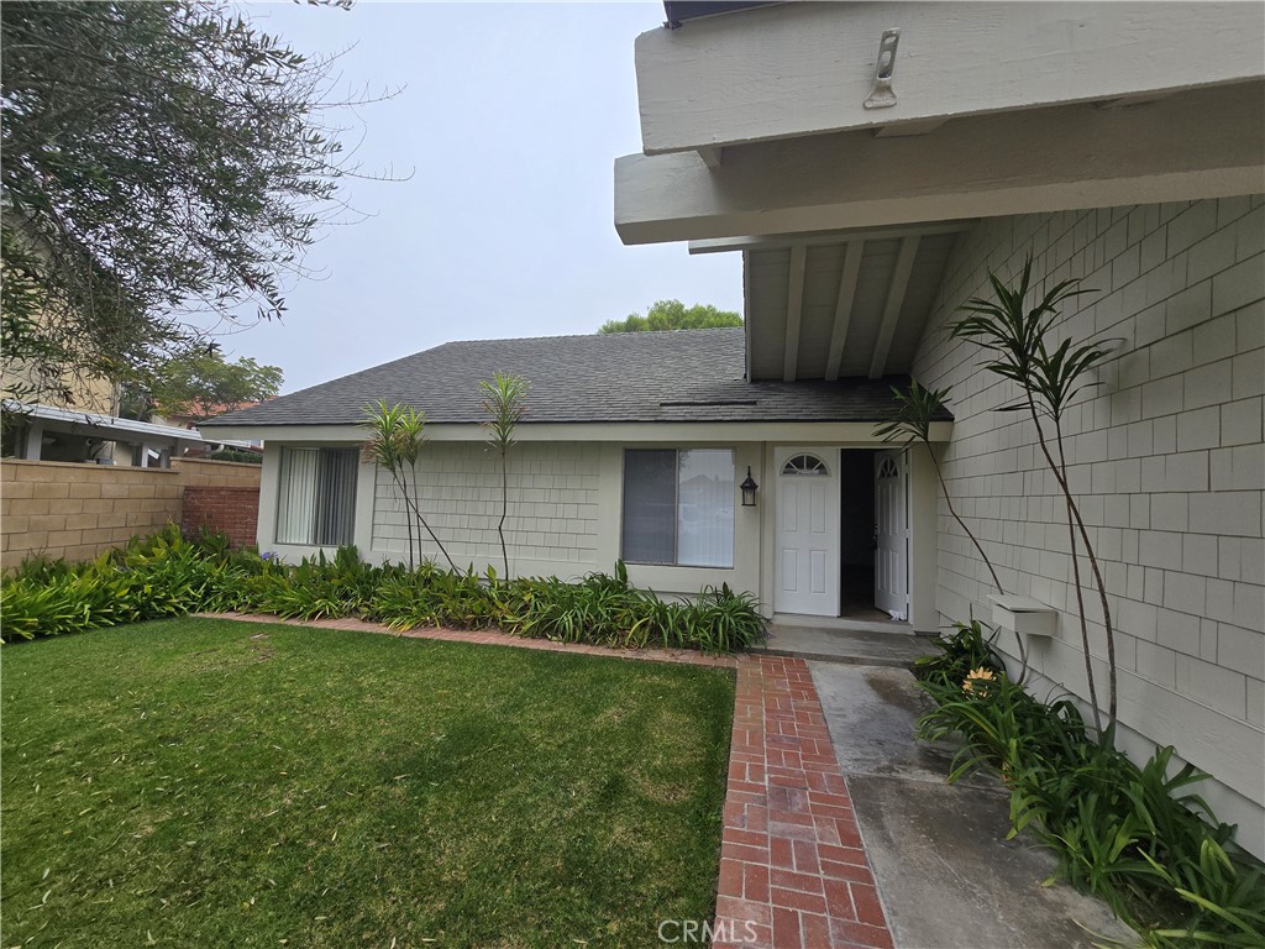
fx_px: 475
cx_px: 632
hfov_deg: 106.2
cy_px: 474
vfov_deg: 89.9
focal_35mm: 13
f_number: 2.2
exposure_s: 1/1328
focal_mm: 2.2
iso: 50
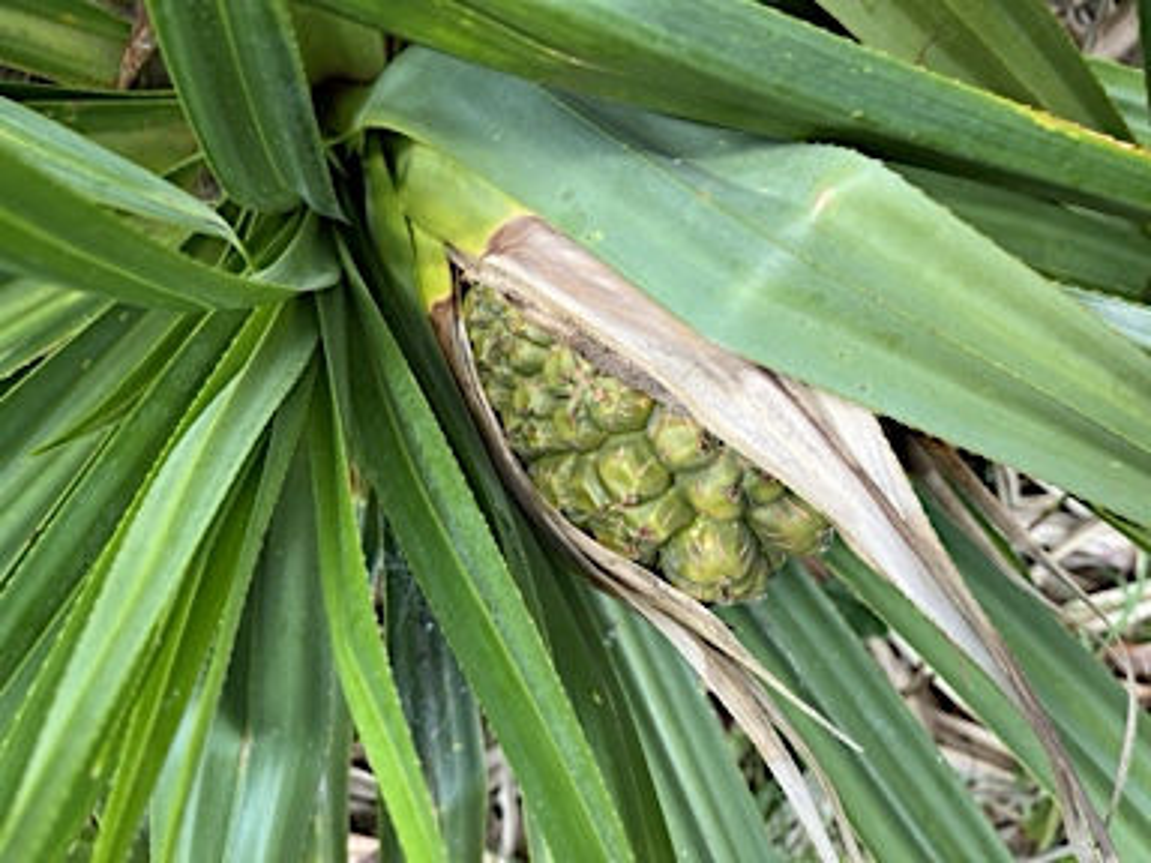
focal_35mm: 26
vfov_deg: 53.1
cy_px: 432
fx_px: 865
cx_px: 576
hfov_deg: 67.3
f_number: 1.6
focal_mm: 5.1
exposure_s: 1/374
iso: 50
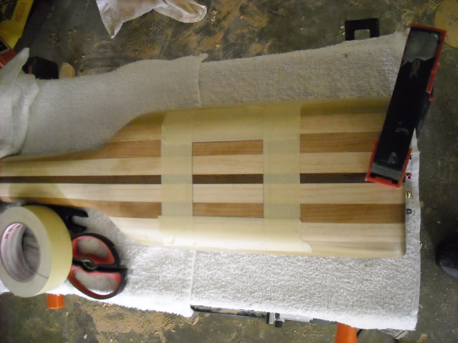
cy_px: 172
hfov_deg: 52.6
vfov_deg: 40.7
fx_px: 463
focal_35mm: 35
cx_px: 229
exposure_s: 1/38
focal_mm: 5.7
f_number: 2.8
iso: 800
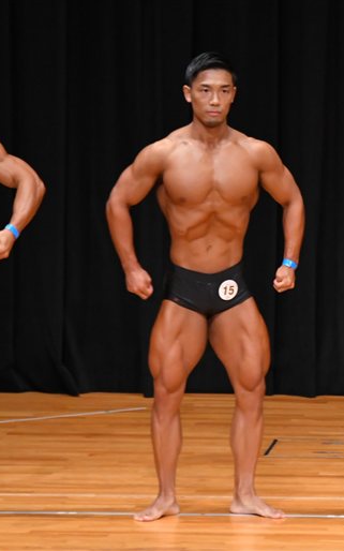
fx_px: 6574
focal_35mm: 438
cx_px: 321
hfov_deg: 3.0
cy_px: 276
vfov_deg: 4.8
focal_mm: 190
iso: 4000
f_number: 5.6
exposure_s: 1/400
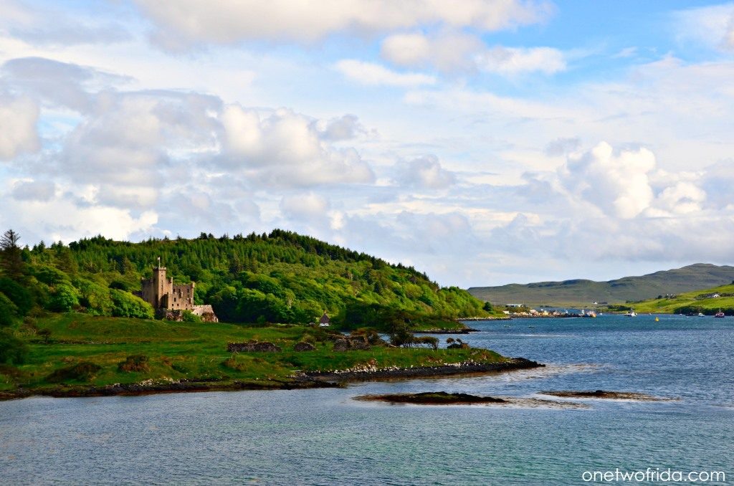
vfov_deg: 19.6
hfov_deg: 29.3
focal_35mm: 69
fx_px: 1404
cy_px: 243
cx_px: 367
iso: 200
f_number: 10
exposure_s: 1/400
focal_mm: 46
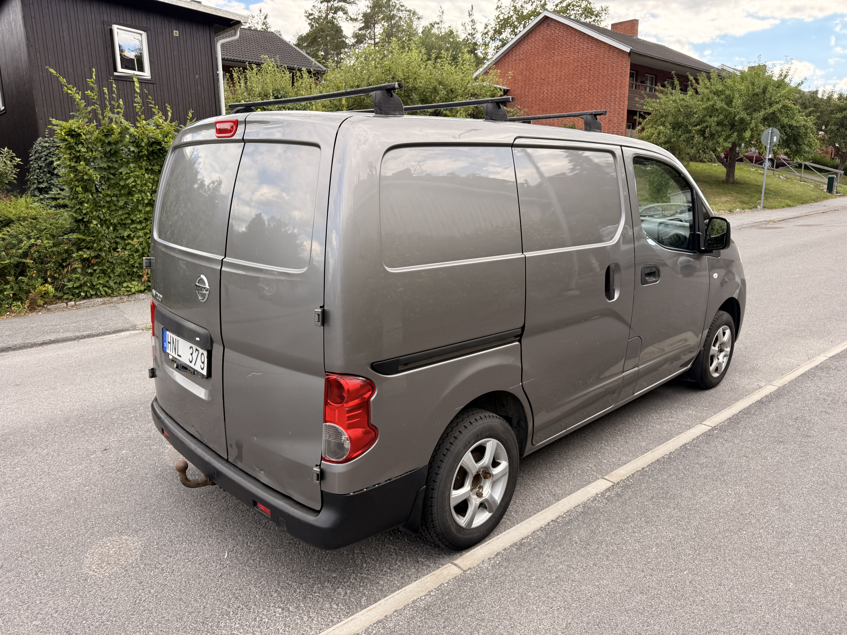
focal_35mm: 24
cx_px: 424
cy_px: 318
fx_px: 587
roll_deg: +0.1
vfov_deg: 56.8
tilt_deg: -11.8
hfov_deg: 71.6
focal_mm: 6.76
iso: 80
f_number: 1.78
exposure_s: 1/805
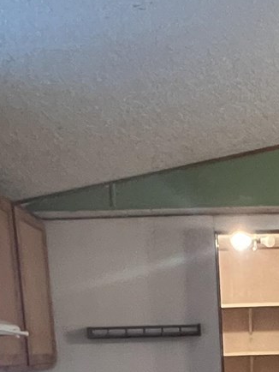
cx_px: 281
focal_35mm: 69
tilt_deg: -13.3
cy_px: 552
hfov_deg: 20.6
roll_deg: +1.5
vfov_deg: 23.0
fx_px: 741
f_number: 1.8
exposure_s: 1/60
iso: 640
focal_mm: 1.57
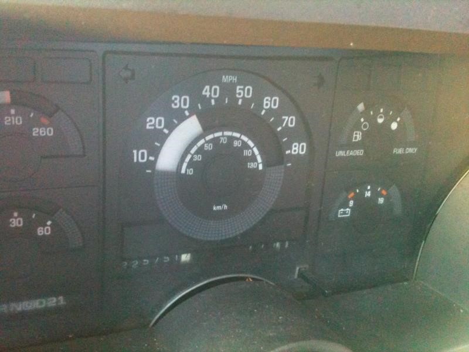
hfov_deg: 52.6
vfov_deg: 40.7
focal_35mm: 35
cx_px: 234
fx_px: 474
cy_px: 176
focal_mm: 3.85
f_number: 2.8
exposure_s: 1/15
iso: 500
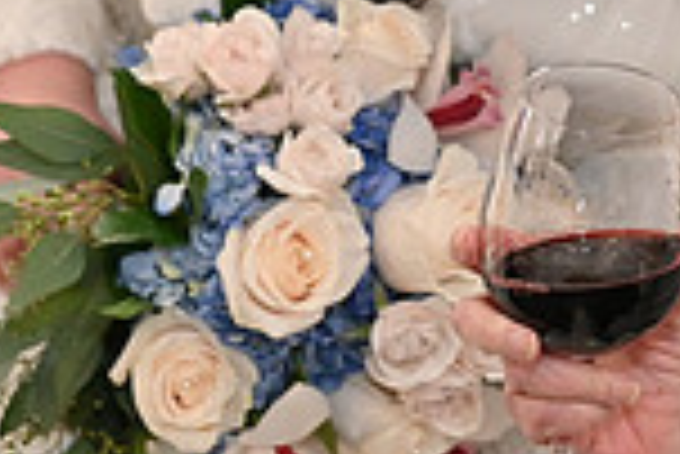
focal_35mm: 192
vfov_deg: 7.0
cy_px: -319
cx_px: 666
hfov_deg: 10.6
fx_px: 3630
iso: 3200
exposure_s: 1/100
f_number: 4
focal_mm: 50
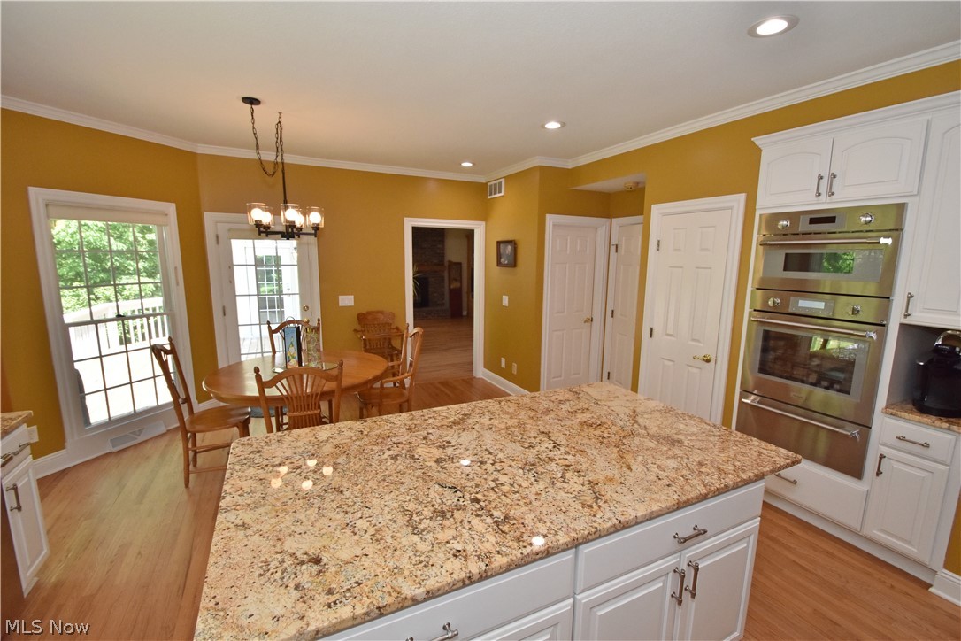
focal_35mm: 15
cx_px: 480
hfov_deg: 100.4
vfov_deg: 77.3
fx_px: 400
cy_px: 320
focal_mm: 10
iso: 1250
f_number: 8
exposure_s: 1/250
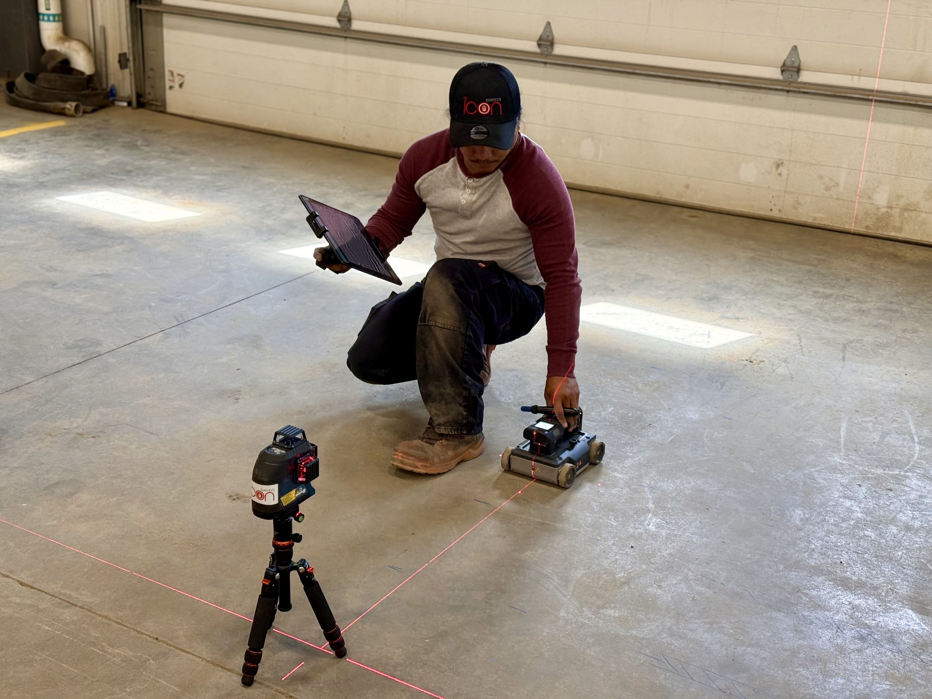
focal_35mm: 48
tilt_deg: -20.3
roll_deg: -2.1
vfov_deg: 30.3
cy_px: 350
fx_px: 1292
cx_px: 466
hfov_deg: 39.7
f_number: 1.78
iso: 125
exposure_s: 1/120
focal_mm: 6.76
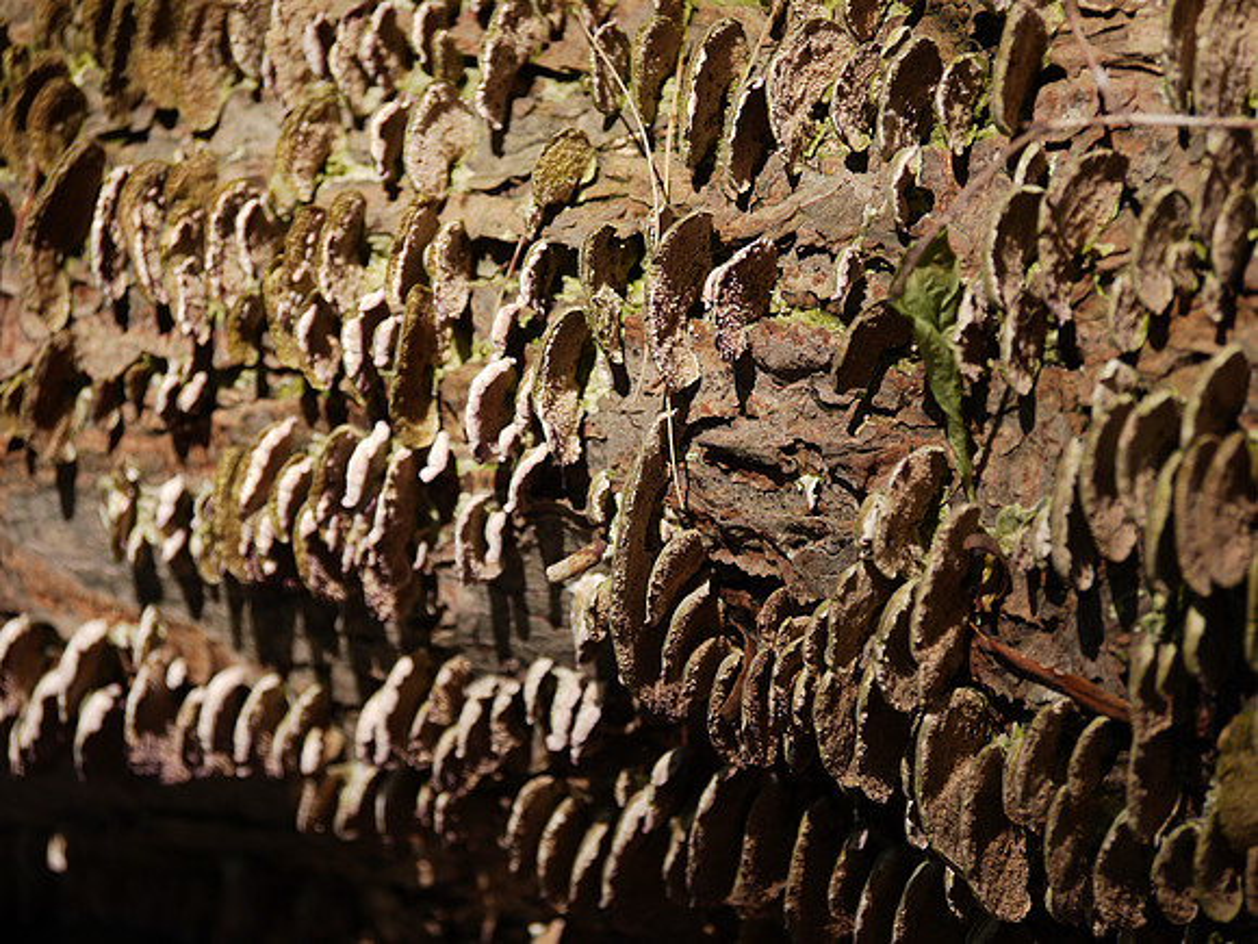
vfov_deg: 6.9
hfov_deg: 9.2
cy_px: 472
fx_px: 7850
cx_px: 629
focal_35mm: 216
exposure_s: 1/400
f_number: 4.1
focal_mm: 108
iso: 125
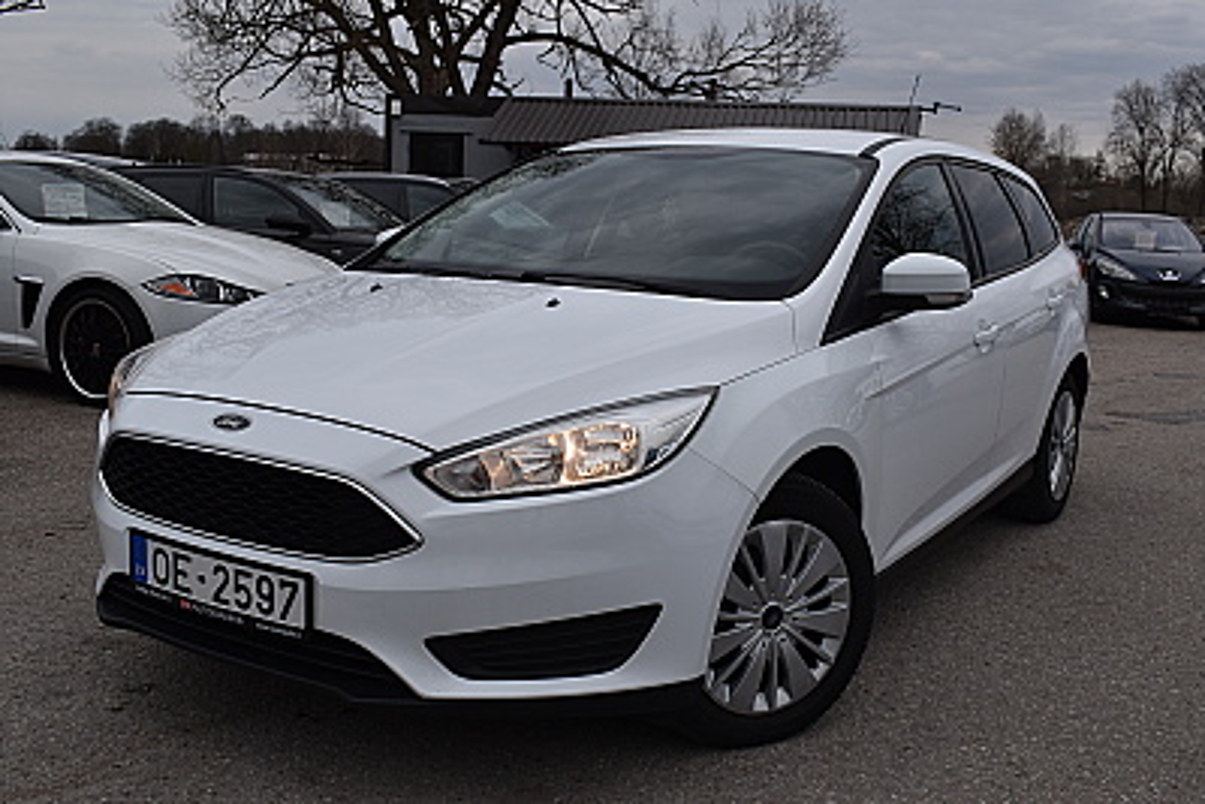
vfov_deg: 35.5
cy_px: 402
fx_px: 1256
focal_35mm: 38
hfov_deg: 51.3
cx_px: 602
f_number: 8
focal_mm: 25
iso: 200
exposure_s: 1/400
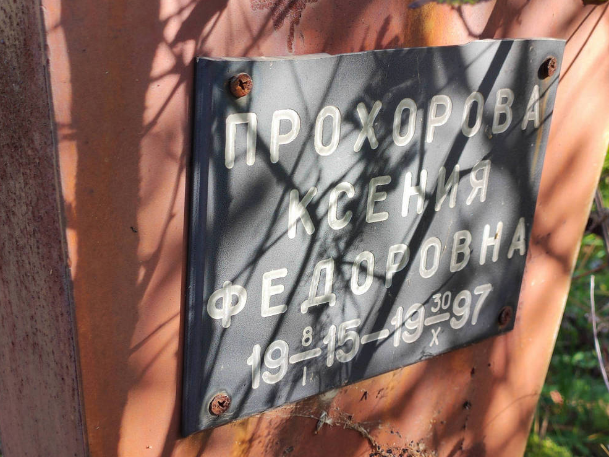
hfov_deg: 67.3
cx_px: 295
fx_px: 457
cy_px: 237
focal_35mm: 26
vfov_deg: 53.0
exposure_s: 1/114
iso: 50
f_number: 1.79
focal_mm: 4.7
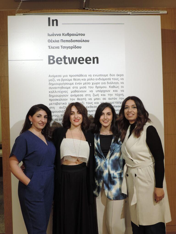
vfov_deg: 46.8
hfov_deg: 36.0
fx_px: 271
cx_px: 88
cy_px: 117
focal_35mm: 40
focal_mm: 7.1
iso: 280
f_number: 3.3
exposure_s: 1/50
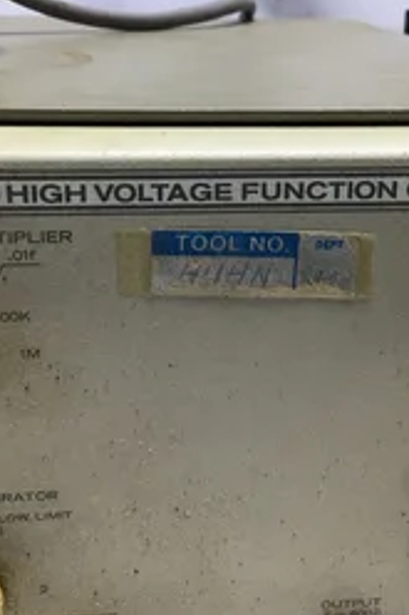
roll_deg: -3.0
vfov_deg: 38.1
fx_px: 887
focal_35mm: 52
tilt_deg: -18.9
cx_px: 248
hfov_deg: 25.9
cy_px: 265
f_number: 2.4
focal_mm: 3.3
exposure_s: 1/60
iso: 25
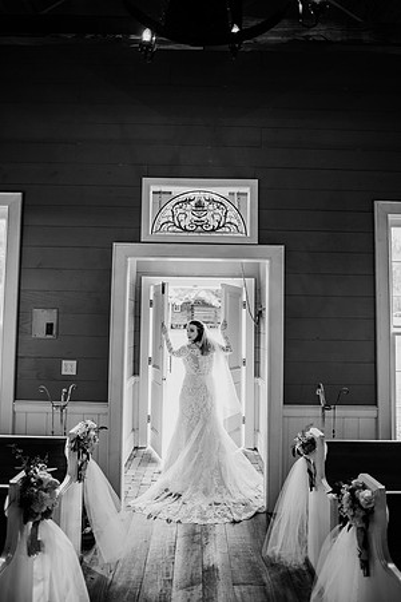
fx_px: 401
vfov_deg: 73.7
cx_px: 200
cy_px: 301
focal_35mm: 24
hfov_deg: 53.1
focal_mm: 24
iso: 1250
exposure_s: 1/400
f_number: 2
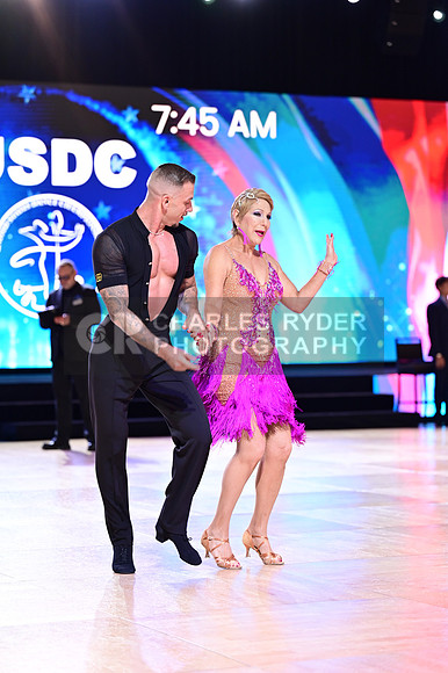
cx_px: 224
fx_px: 1775
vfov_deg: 21.5
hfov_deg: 14.4
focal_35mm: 95
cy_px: 336
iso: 1600
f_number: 2.8
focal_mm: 95
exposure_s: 1/320
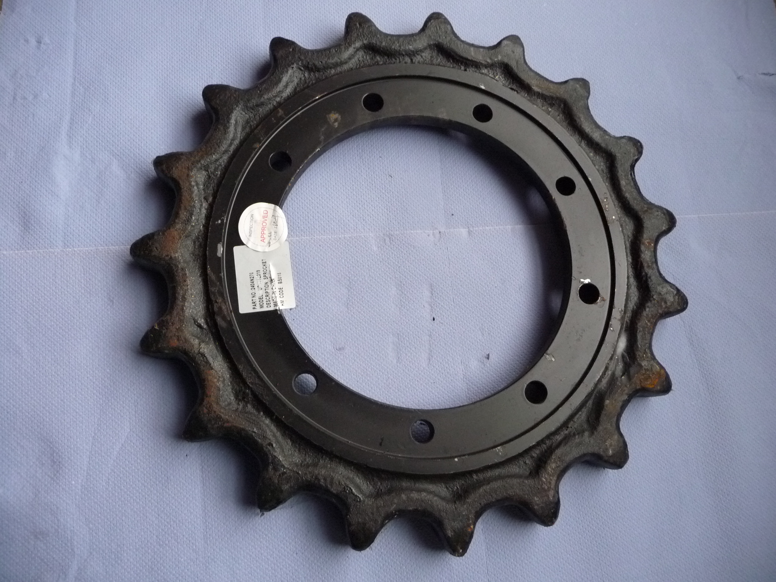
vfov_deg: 49.7
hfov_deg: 63.4
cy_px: 291
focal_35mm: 28
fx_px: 628
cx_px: 388
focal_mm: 4.7
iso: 400
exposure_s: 1/25
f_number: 3.3
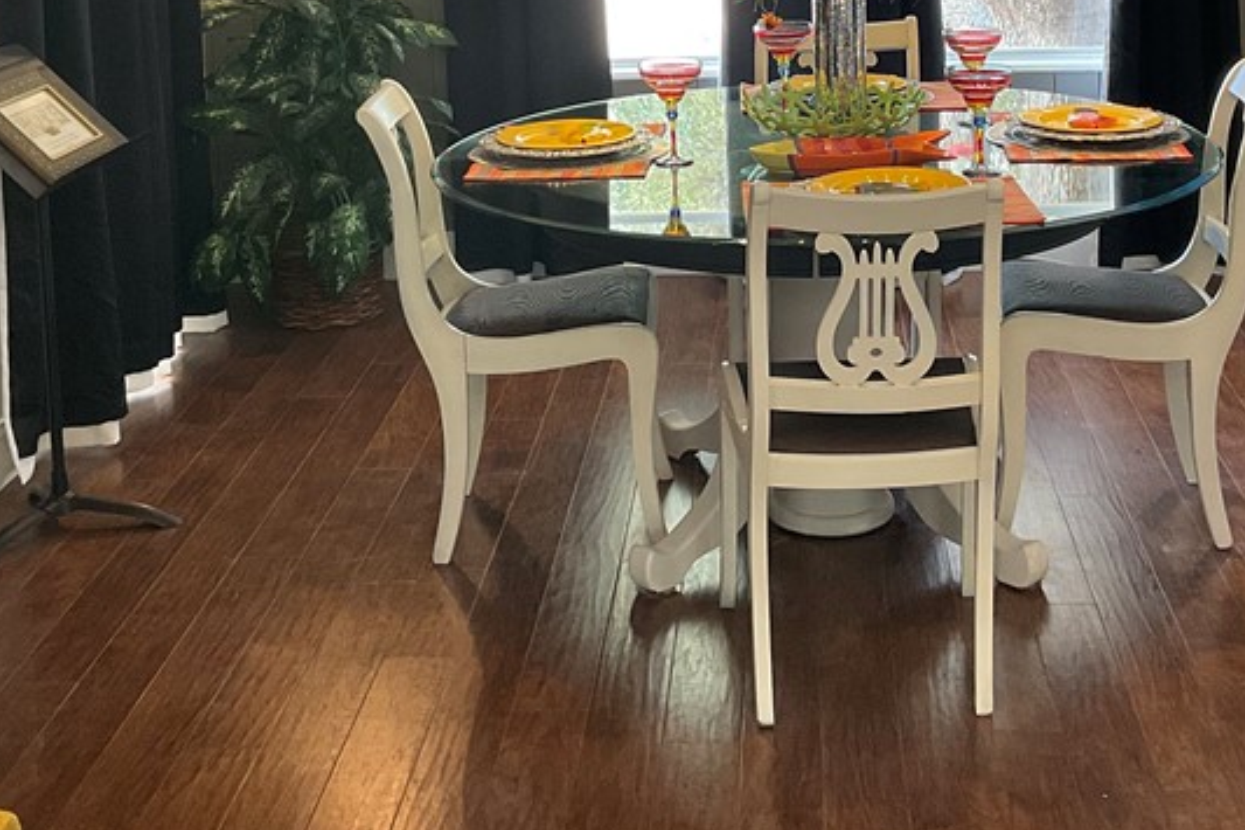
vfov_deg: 22.5
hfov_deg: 34.4
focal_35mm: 58
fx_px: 2005
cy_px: 0
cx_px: 731
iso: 80
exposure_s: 1/60
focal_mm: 3
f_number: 1.8
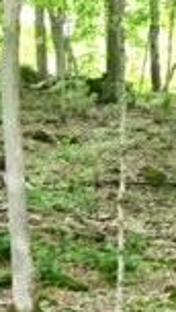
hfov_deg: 9.1
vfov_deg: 15.0
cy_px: 464
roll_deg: -0.2
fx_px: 1099
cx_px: -27
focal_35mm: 133
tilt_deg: +2.2
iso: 64
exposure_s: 1/30
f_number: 2.2
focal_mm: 4.15
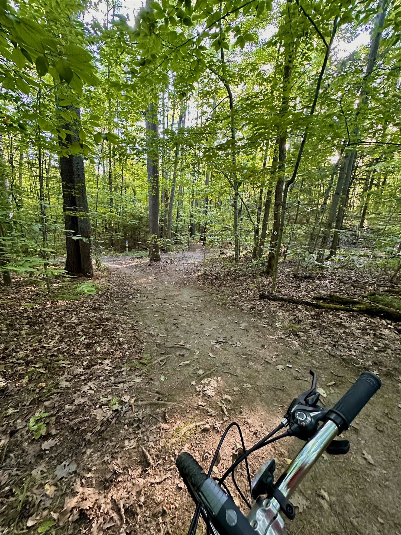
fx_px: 216
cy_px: 268
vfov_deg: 102.1
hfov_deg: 85.7
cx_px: 200
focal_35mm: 14
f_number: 2.2
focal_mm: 2.22
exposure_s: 1/60
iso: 640
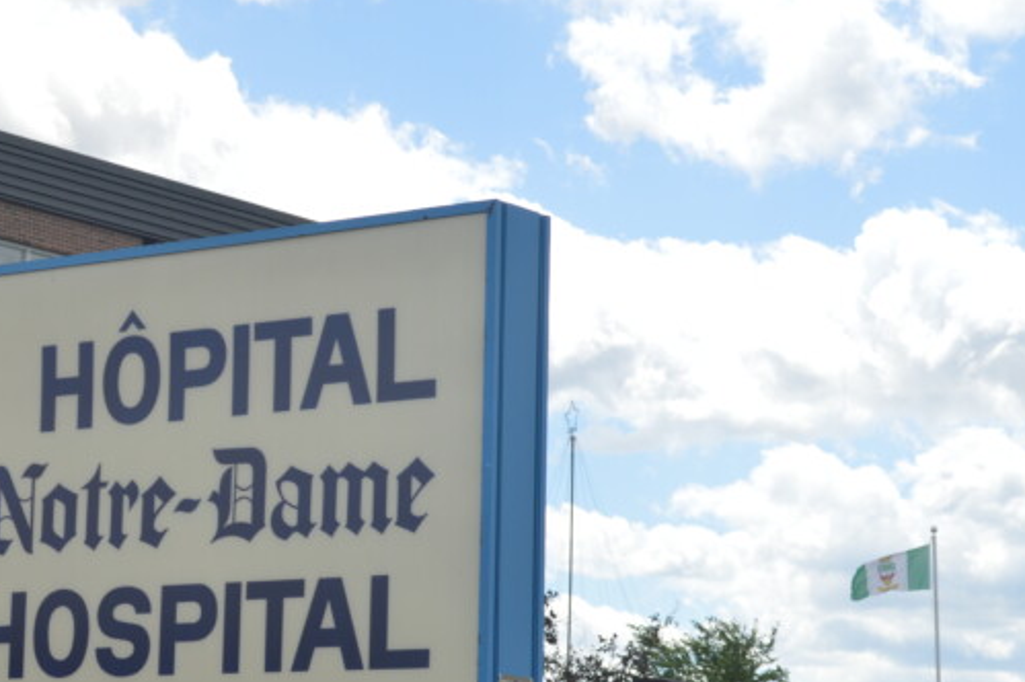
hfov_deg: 17.3
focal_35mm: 117
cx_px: 122
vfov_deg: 11.7
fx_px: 3329
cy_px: 528
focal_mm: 44
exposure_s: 1/200
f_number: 8
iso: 100
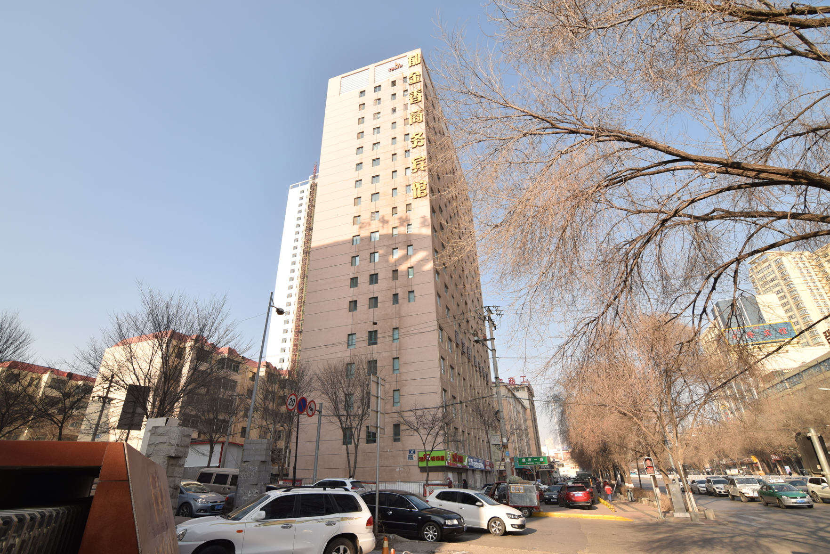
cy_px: 277
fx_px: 380
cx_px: 415
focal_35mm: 16
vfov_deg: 72.1
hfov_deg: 95.0
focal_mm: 11
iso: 100
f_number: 5.6
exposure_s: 1/200
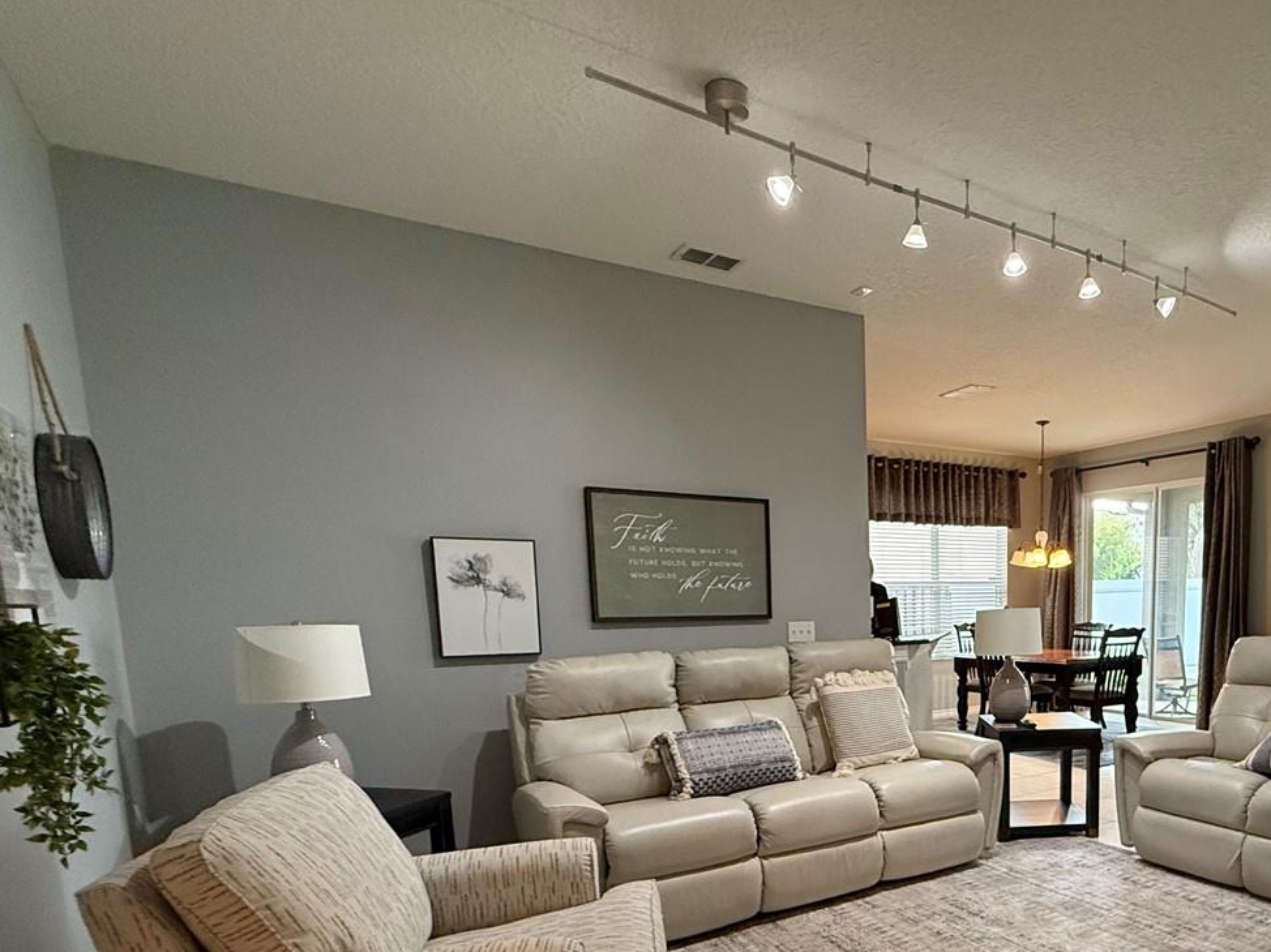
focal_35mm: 23
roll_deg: +0.3
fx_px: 844
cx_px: 910
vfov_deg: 55.7
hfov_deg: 70.3
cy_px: 726
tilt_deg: -8.9
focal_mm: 2.22
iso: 640
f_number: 2.2
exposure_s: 1/120
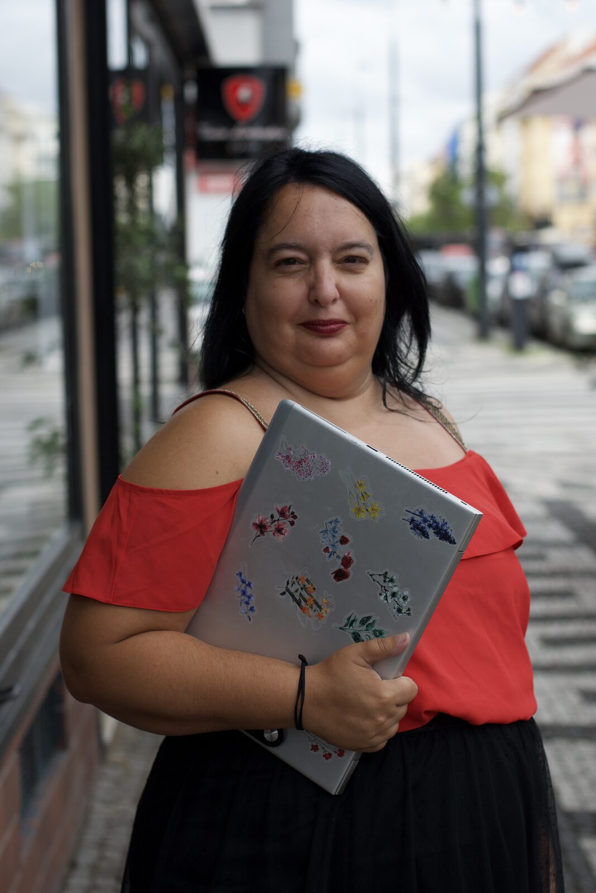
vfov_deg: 27.0
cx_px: 298
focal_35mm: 75
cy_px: 446
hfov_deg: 18.2
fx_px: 1862
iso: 100
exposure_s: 1/640
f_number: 2.8
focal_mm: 50
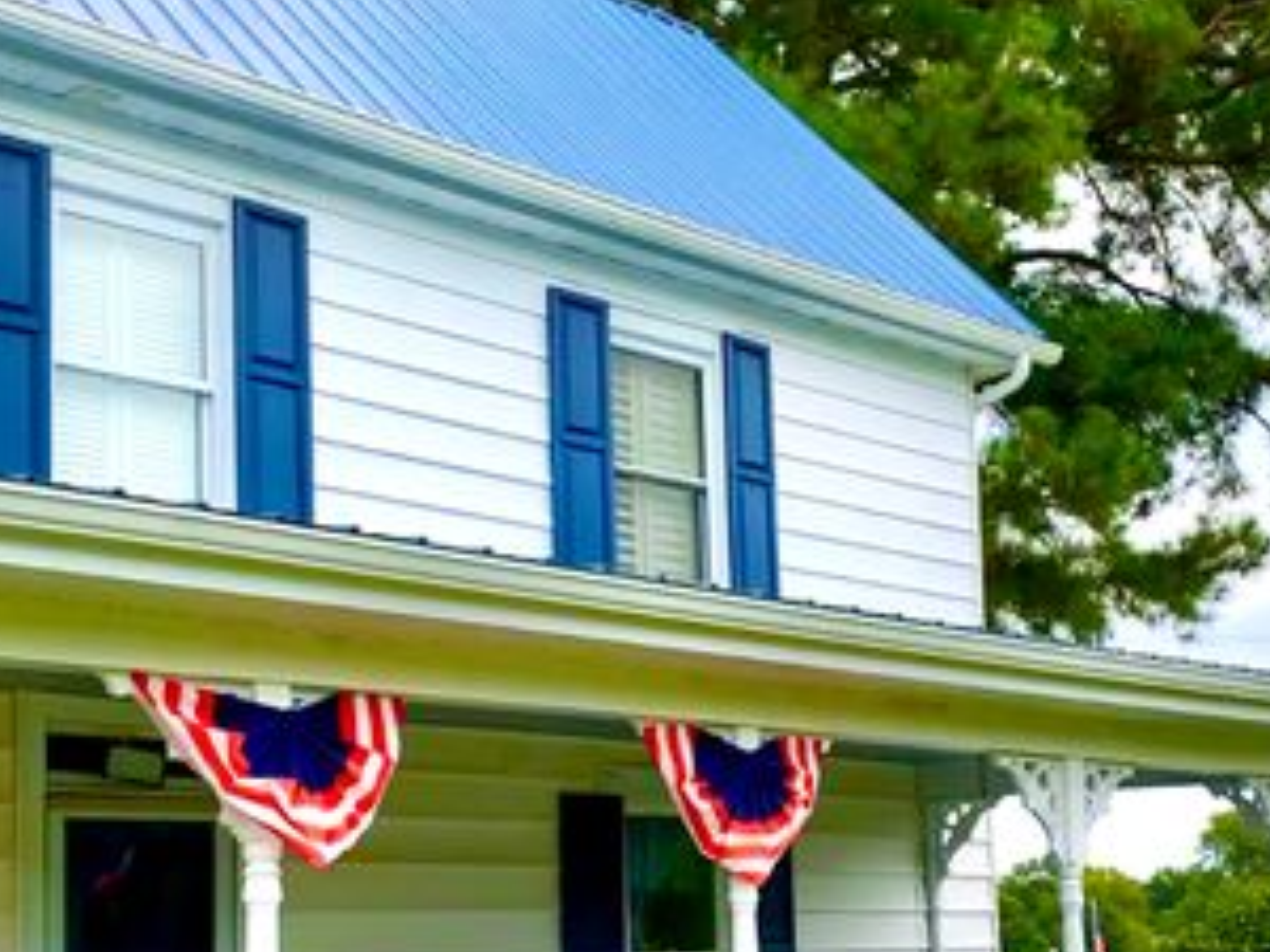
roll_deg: +1.6
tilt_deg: +5.4
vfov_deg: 27.6
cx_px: 762
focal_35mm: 52
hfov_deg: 36.7
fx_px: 1908
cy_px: 740
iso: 25
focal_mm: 4.25
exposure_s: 1/1748
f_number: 1.8
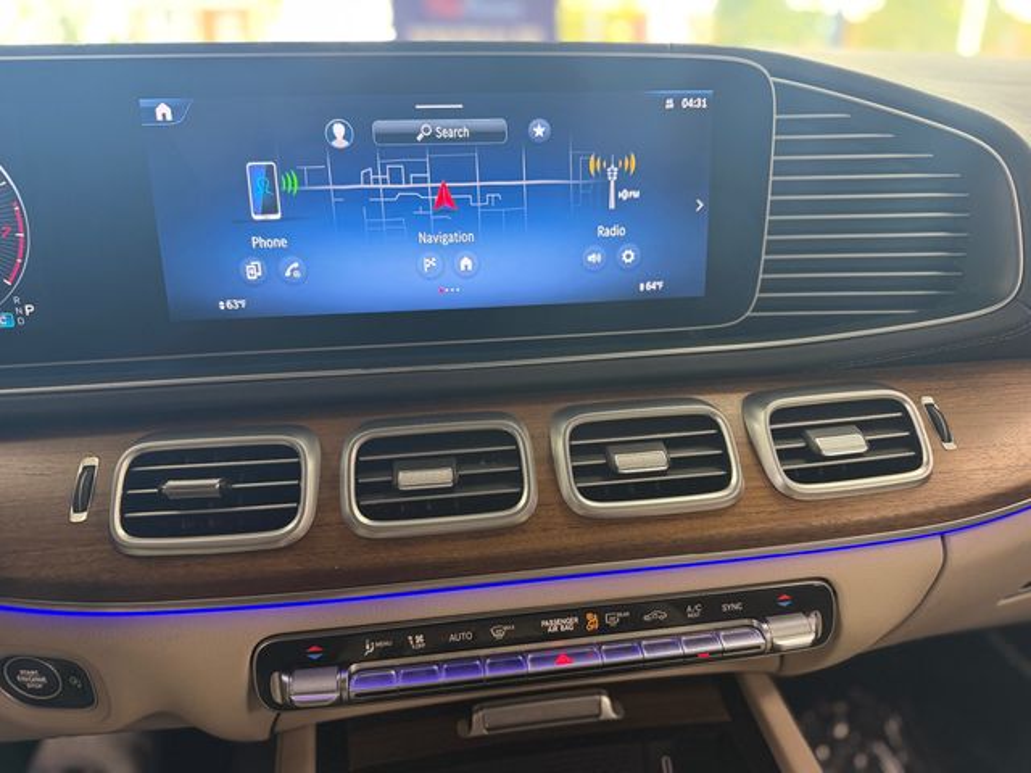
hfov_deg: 71.6
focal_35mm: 24
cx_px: 516
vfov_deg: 56.8
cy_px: 386
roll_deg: +1.2
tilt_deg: -22.0
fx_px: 715
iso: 200
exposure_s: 1/60
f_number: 1.78
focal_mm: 6.76
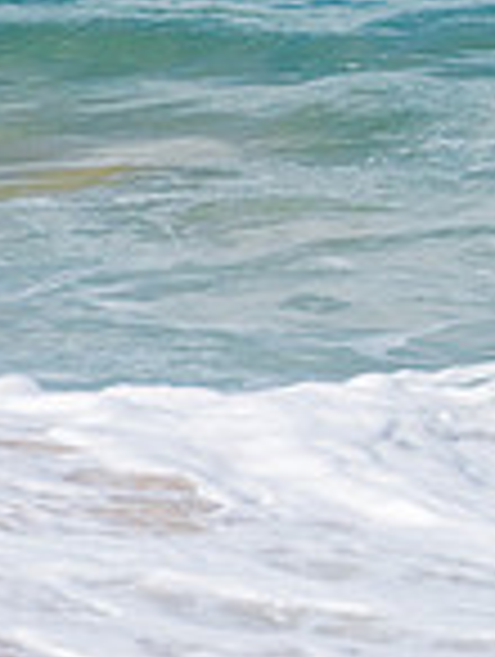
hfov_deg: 0.8
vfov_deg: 1.0
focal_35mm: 1909
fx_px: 36292
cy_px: -196
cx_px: 1260
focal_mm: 500
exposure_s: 1/2000
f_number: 5.6
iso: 180
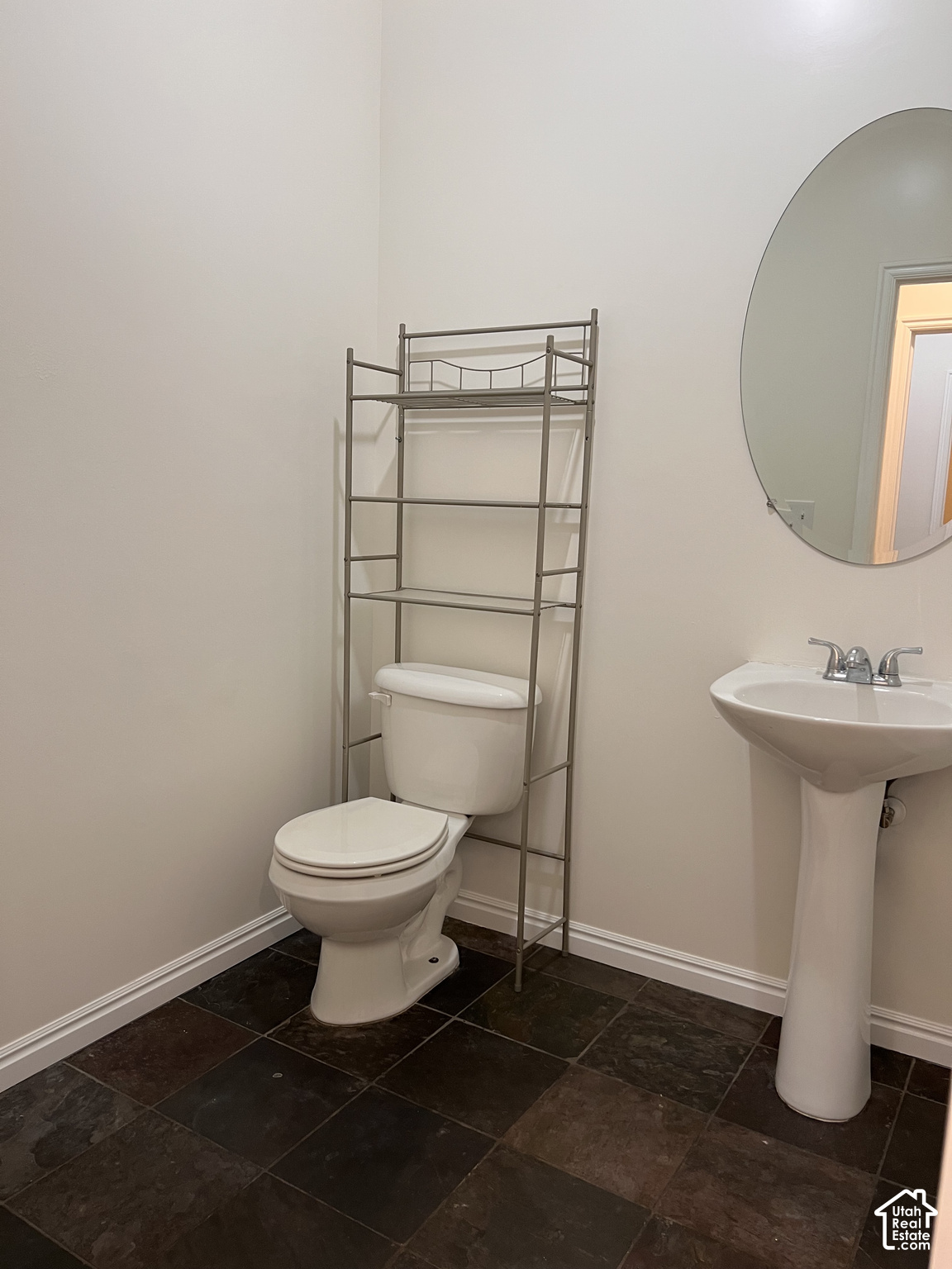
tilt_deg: -7.2
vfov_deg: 67.3
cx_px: 476
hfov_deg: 53.1
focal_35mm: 26
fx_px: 953
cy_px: 634
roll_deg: -1.9
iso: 80
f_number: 1.5
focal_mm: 5.7
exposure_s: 1/60
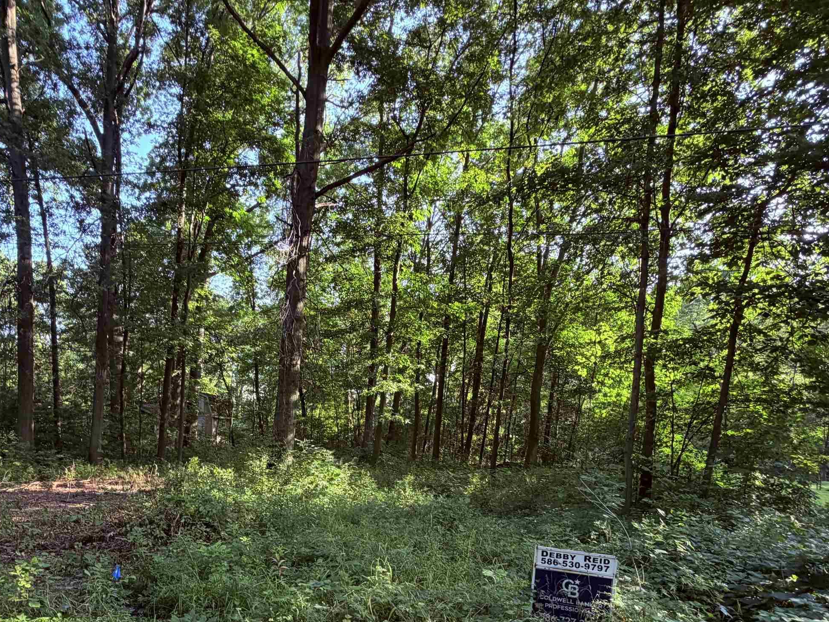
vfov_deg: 57.3
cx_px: 334
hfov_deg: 75.6
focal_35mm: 22
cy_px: 481
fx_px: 527
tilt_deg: -4.4
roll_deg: -1.1
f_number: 2.2
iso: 125
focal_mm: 2.22
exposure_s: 1/121
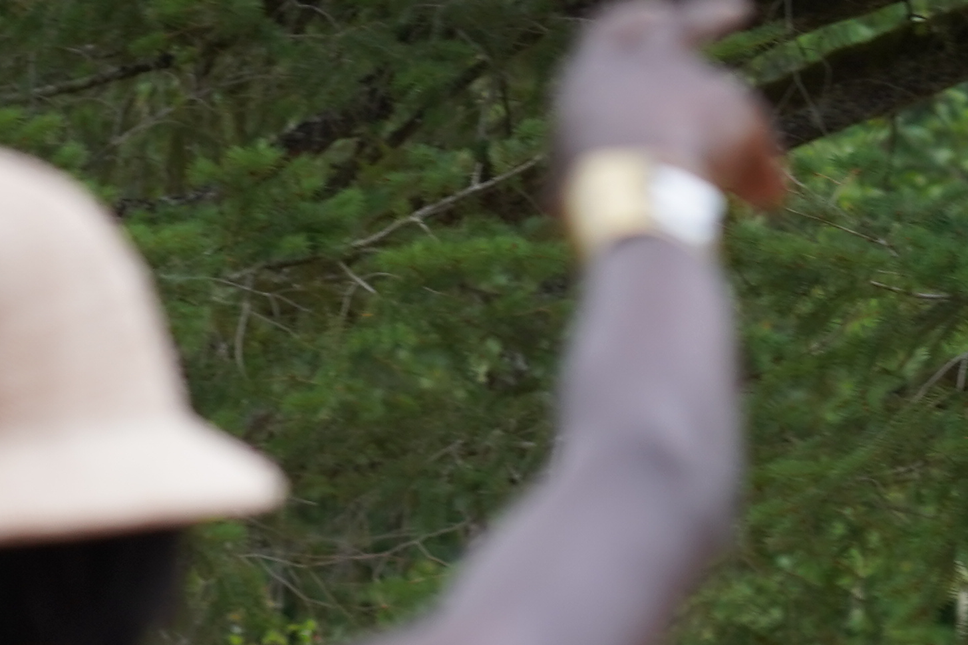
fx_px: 11642
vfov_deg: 3.2
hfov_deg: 4.8
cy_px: 1293
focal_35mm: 433
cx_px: 41
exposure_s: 1/160
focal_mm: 105
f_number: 4
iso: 250
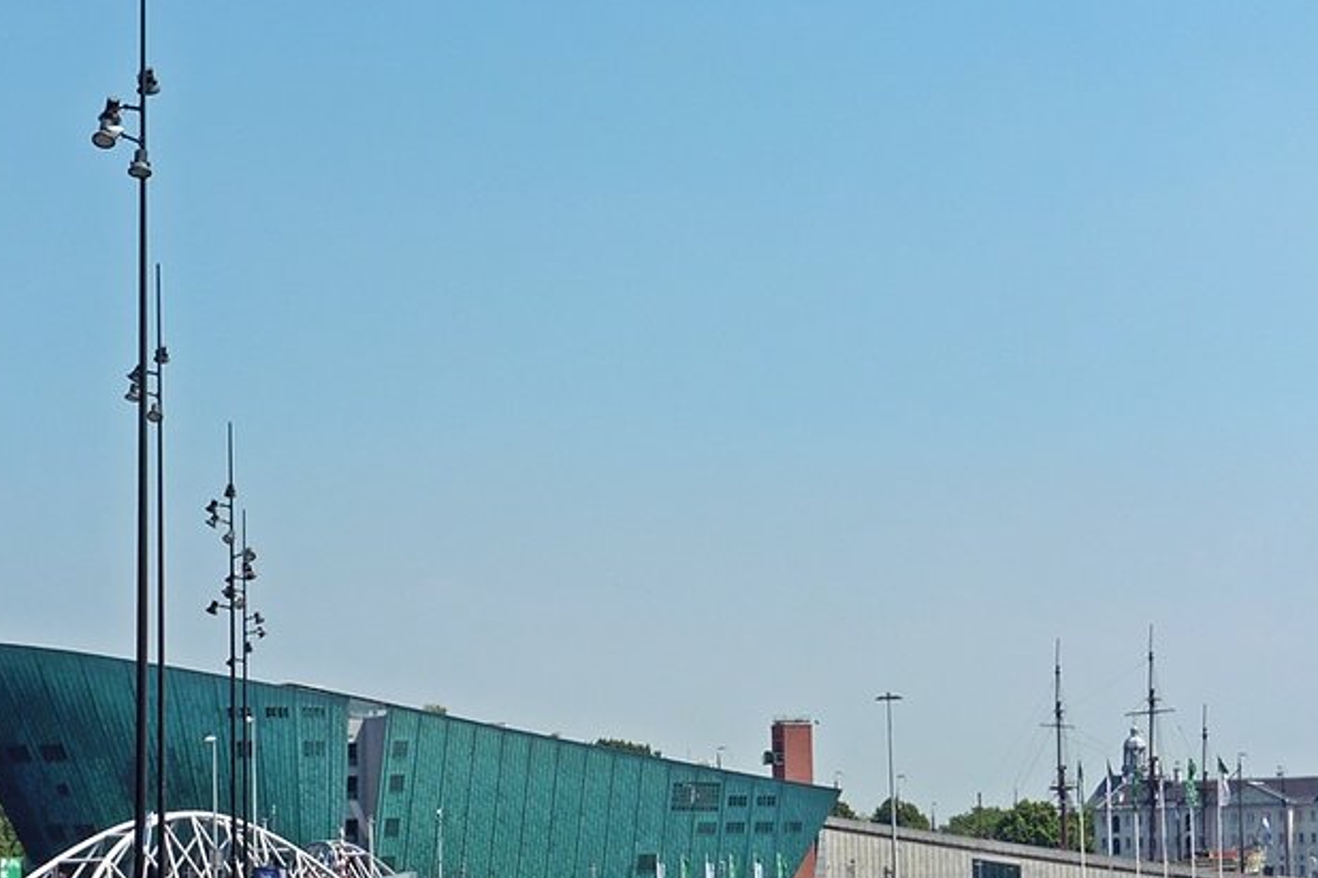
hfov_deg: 19.2
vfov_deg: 12.9
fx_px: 3880
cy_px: 572
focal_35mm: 106
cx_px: 491
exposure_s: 1/640
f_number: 5.6
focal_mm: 12.5
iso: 100
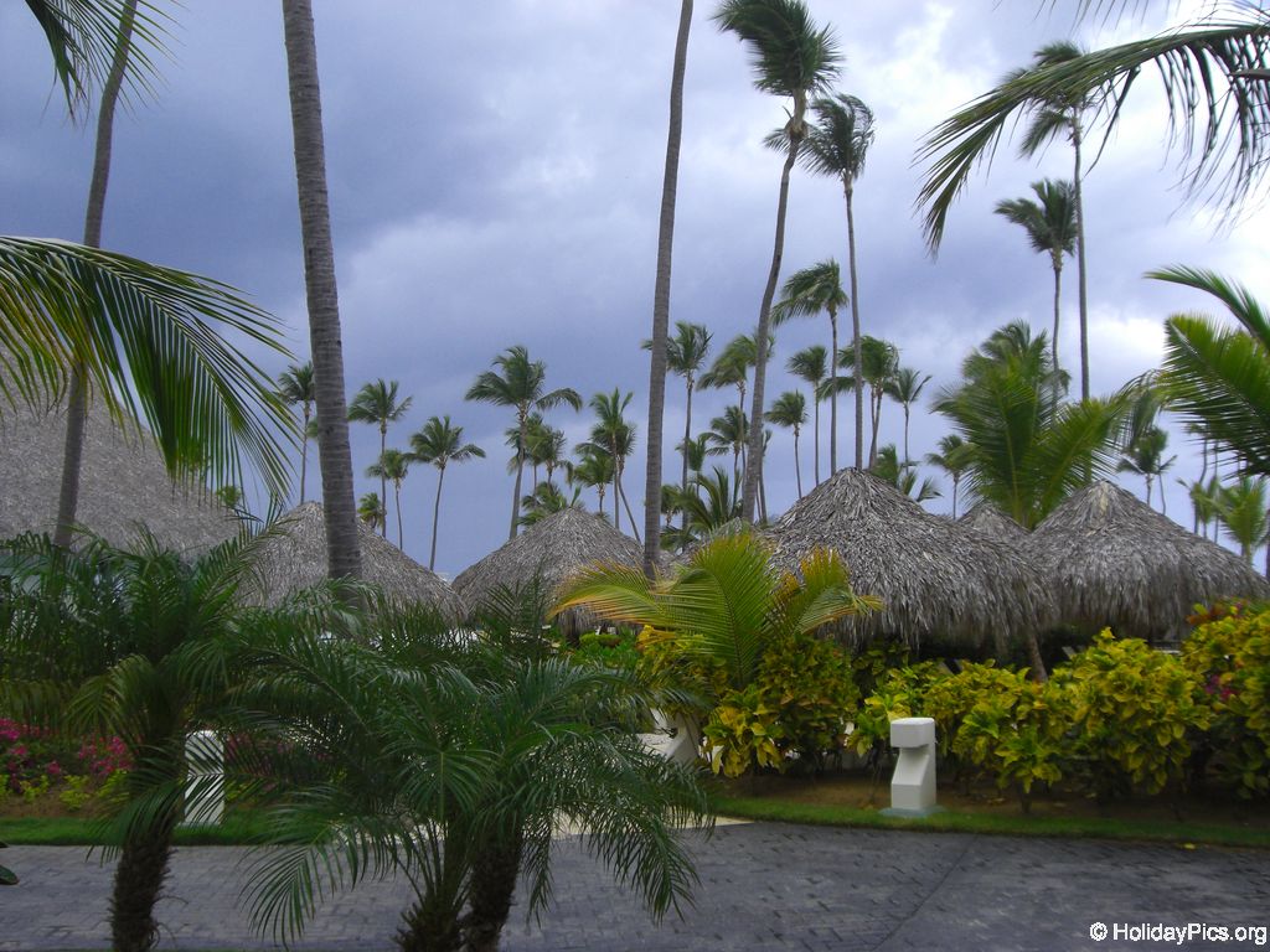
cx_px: 635
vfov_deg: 37.7
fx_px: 1394
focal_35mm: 38
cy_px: 476
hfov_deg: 49.0
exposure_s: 1/160
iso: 100
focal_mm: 6.2
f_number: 8
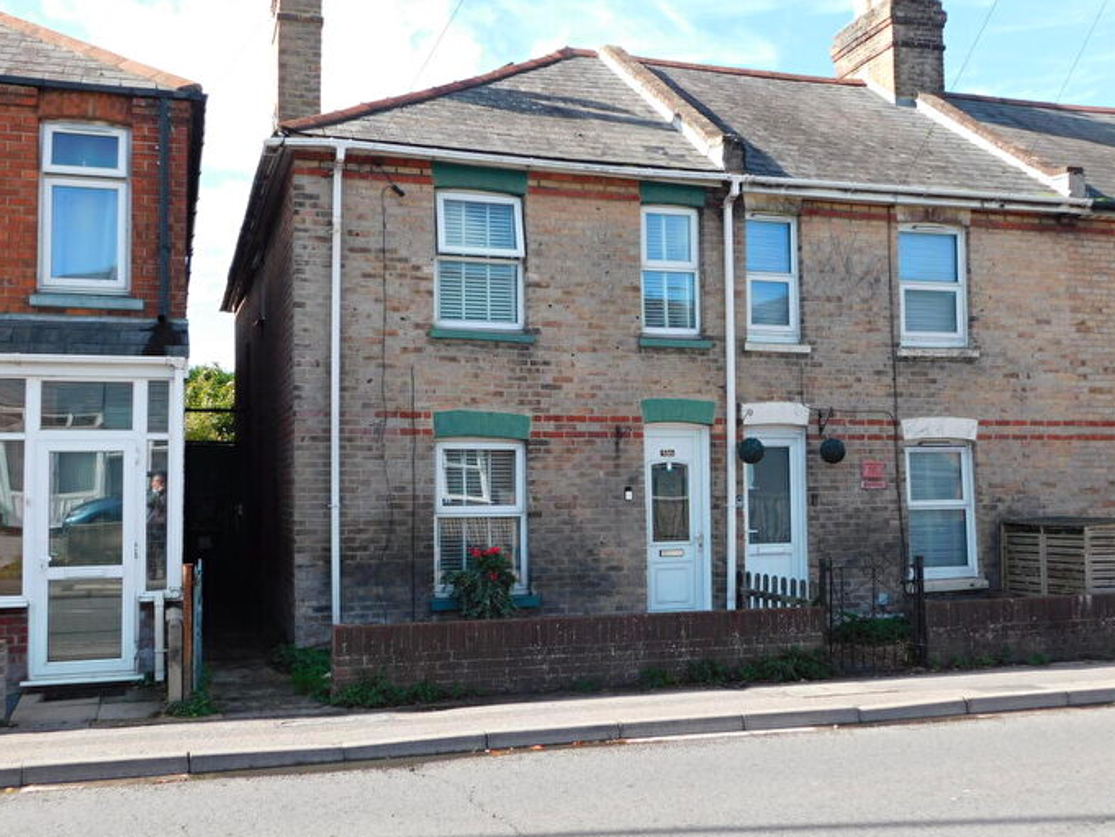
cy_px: 427
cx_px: 553
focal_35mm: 37
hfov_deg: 50.1
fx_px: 1192
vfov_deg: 38.7
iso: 125
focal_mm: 6.3
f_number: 3.5
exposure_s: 1/400
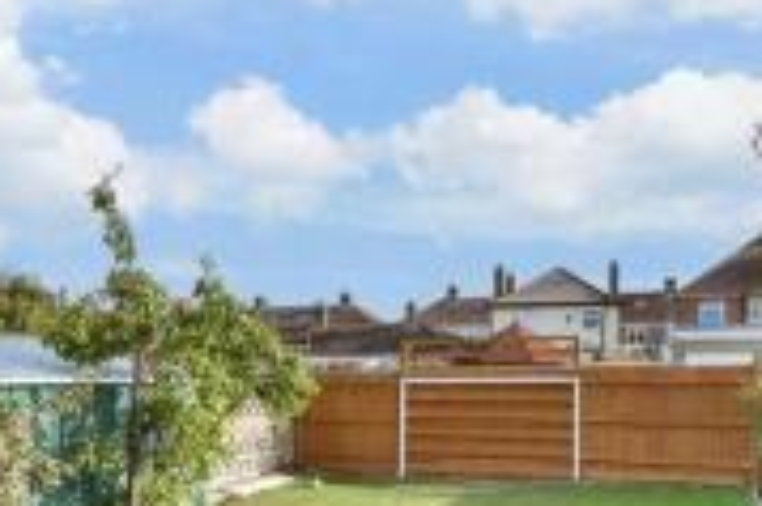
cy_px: 389
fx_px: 846
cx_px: 319
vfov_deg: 32.6
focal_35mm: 40
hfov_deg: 48.3
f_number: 11
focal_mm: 10
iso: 800
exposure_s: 1/500
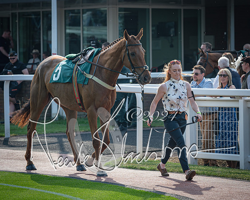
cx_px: 152
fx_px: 1537
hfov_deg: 9.3
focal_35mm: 208
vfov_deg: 7.4
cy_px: 74
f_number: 4
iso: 80
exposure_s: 1/400
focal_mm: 135
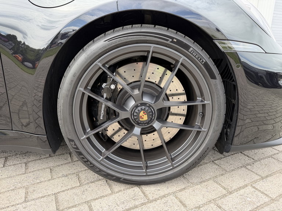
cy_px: 106
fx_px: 196
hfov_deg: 71.6
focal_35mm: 24
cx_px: 141
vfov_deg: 56.8
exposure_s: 1/607
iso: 80
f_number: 1.78
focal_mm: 6.76
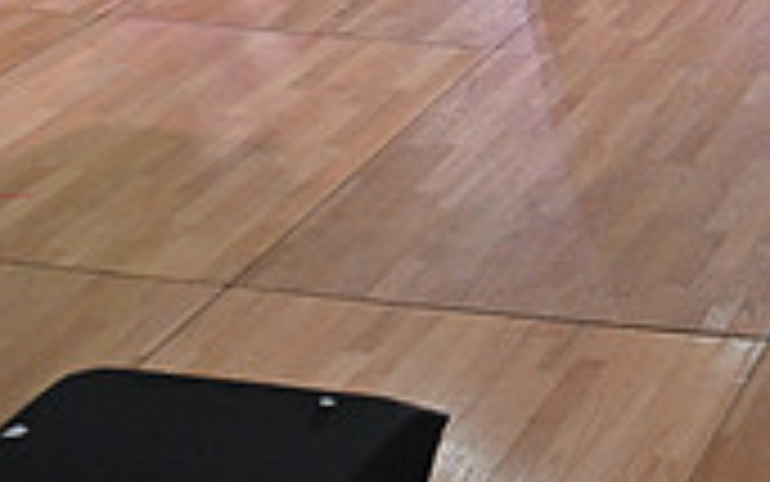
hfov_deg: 20.8
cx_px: 1193
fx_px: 1742
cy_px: -291
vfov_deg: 14.4
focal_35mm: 83
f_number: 5.6
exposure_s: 1/400
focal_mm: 24
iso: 3200
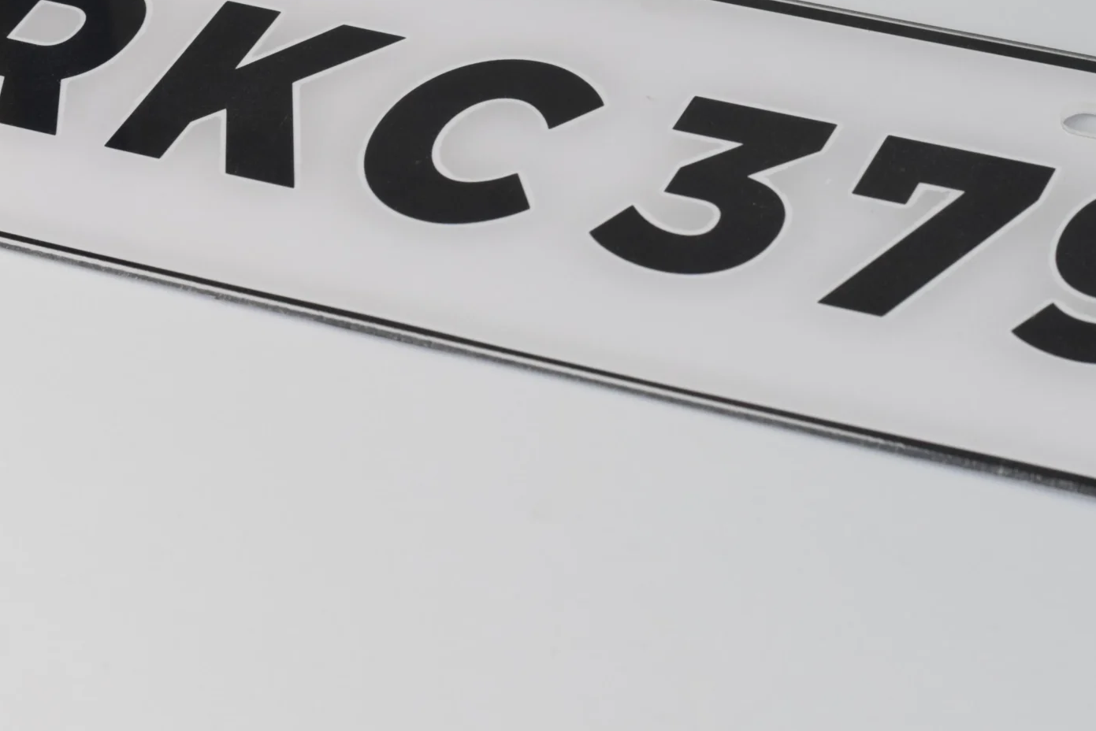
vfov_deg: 9.9
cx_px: 640
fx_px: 4202
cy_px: 125
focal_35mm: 138
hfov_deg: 14.9
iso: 1600
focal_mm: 50
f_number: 7.1
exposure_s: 1/125
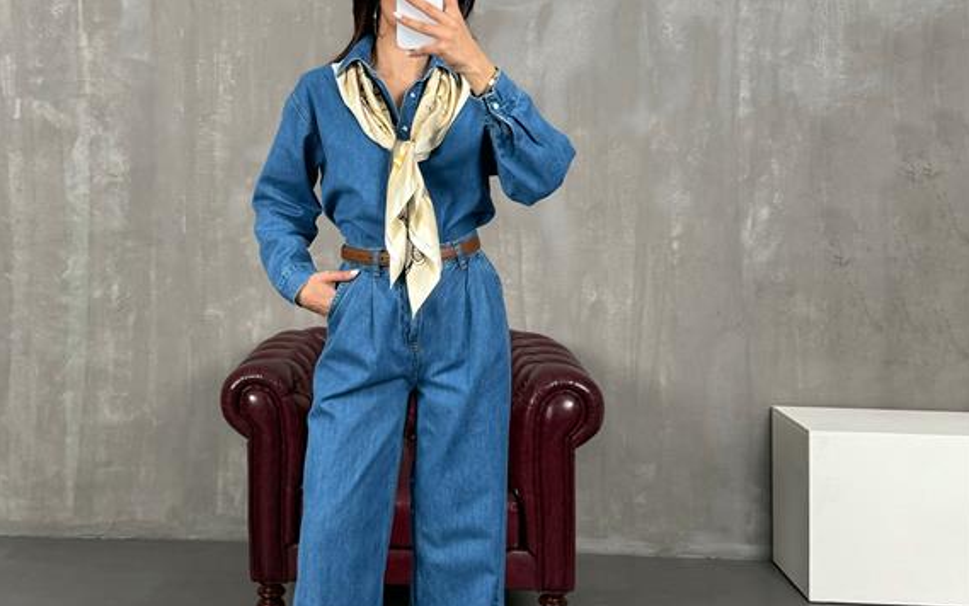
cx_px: 377
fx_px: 1109
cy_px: 226
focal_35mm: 42
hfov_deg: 46.9
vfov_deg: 30.4
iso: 125
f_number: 1.78
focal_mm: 6.76
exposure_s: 1/121
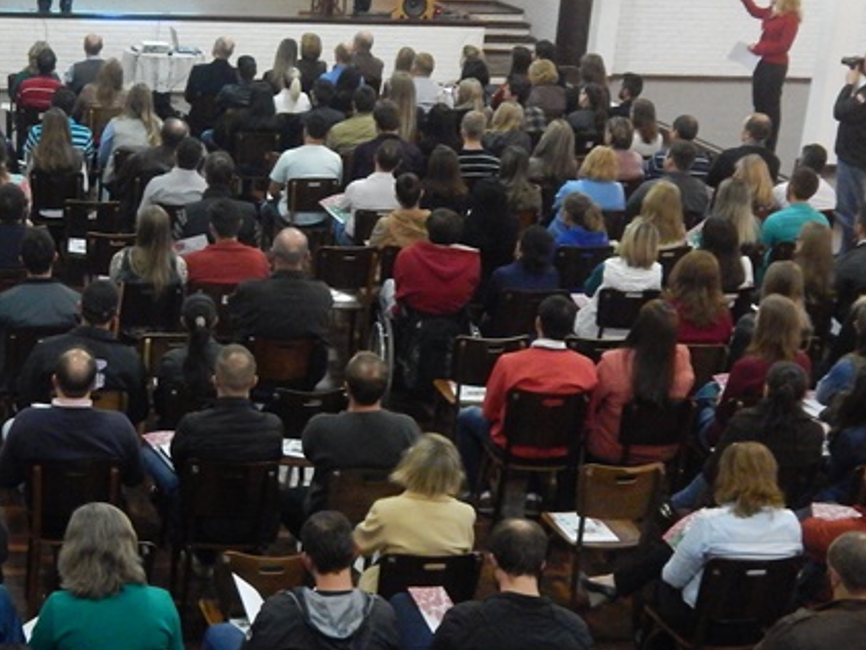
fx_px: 1802
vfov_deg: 20.4
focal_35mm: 72
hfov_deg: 26.0
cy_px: 404
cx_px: 60
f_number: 3.4
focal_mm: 6.8
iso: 800
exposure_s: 1/8
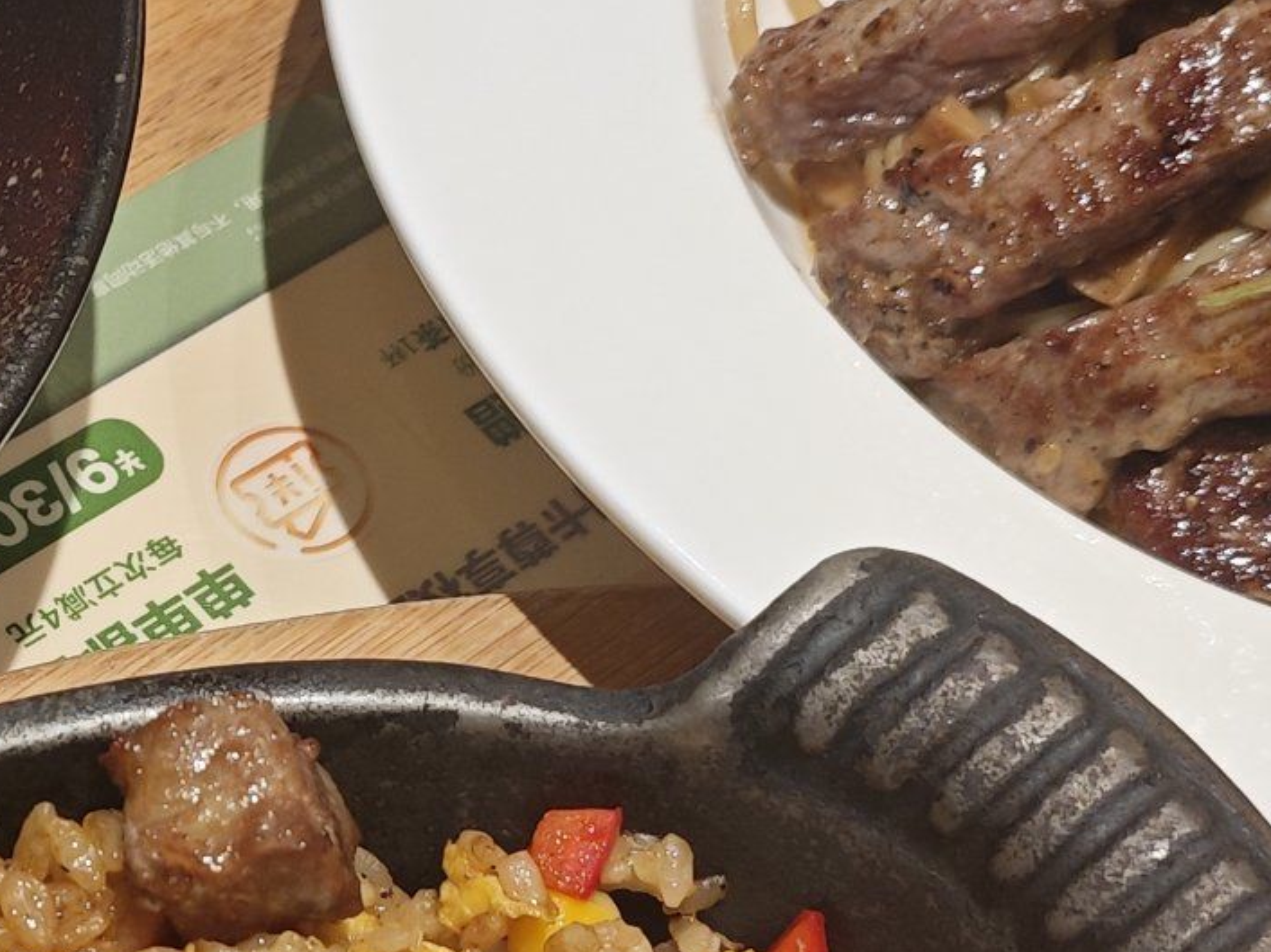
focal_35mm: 89
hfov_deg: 21.2
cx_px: -15
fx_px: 3267
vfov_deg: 16.4
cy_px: 858
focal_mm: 5.43
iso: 160
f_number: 1.8
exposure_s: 1/100
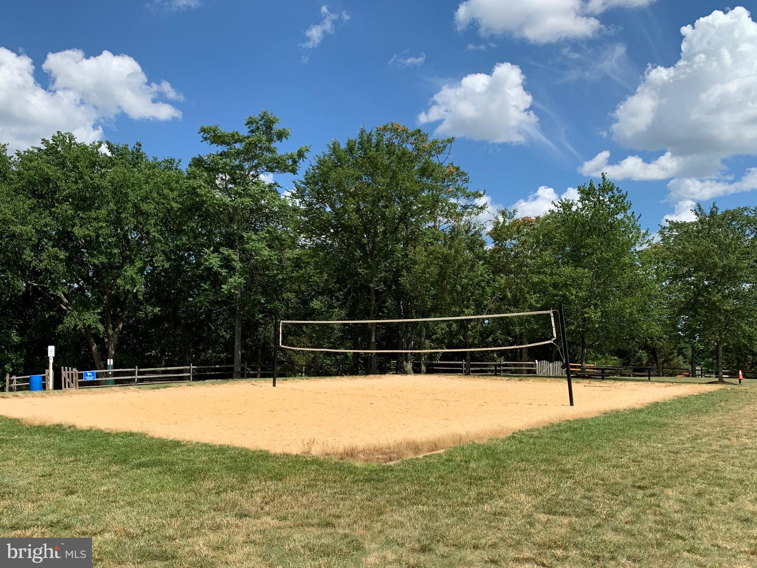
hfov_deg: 67.3
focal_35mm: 26
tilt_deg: +0.7
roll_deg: -1.7
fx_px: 568
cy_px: 284
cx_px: 378
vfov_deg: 53.0
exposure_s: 1/2481
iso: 25
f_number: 1.8
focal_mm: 4.25
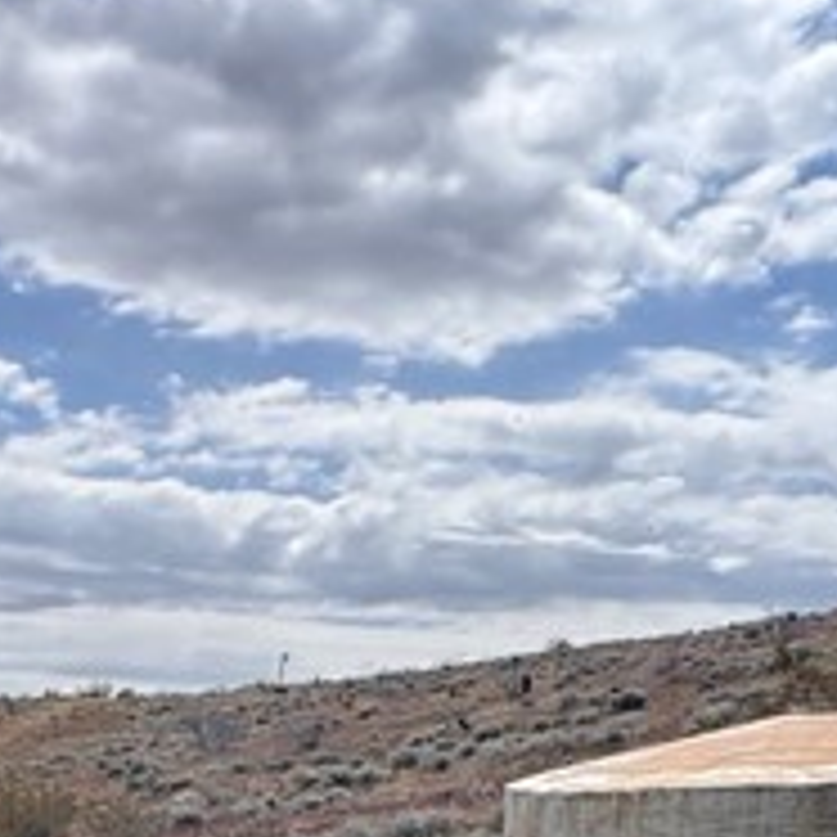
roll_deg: -0.3
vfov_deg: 20.9
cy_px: 1305
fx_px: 1860
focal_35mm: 68
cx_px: 144
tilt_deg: -12.2
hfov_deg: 24.9
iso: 50
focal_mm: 2.22
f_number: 2.2
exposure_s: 1/1600
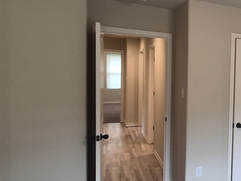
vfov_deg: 39.6
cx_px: 285
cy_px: 82
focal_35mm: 36
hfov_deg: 38.7
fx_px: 251
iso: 250
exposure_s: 1/60
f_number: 2.2
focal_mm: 1.74
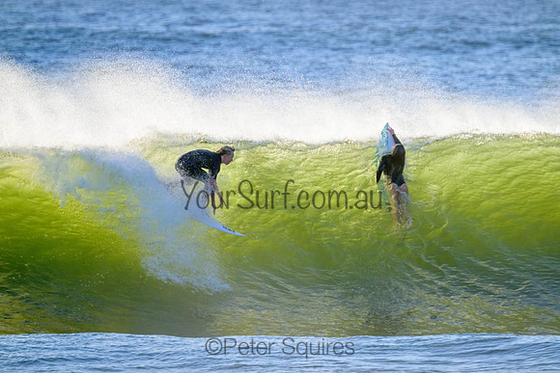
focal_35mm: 800
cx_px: 280
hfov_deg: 2.6
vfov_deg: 1.7
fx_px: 12447
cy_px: 186
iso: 1600
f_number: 11
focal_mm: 800
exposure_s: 1/2000
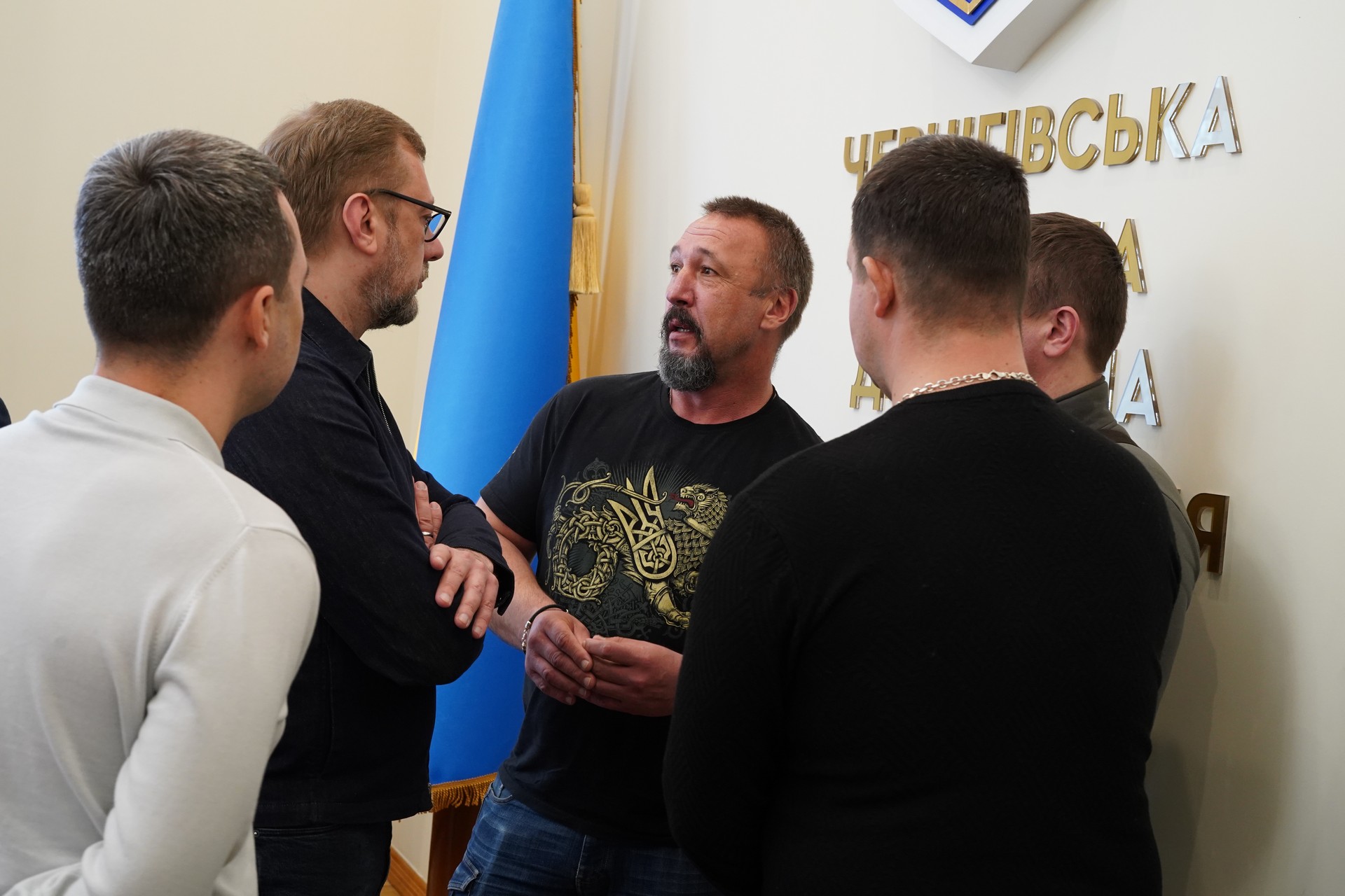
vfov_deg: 27.0
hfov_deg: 39.6
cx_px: 672
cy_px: 448
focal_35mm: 50
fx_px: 1868
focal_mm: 50
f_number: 8
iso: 3200
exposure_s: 1/30
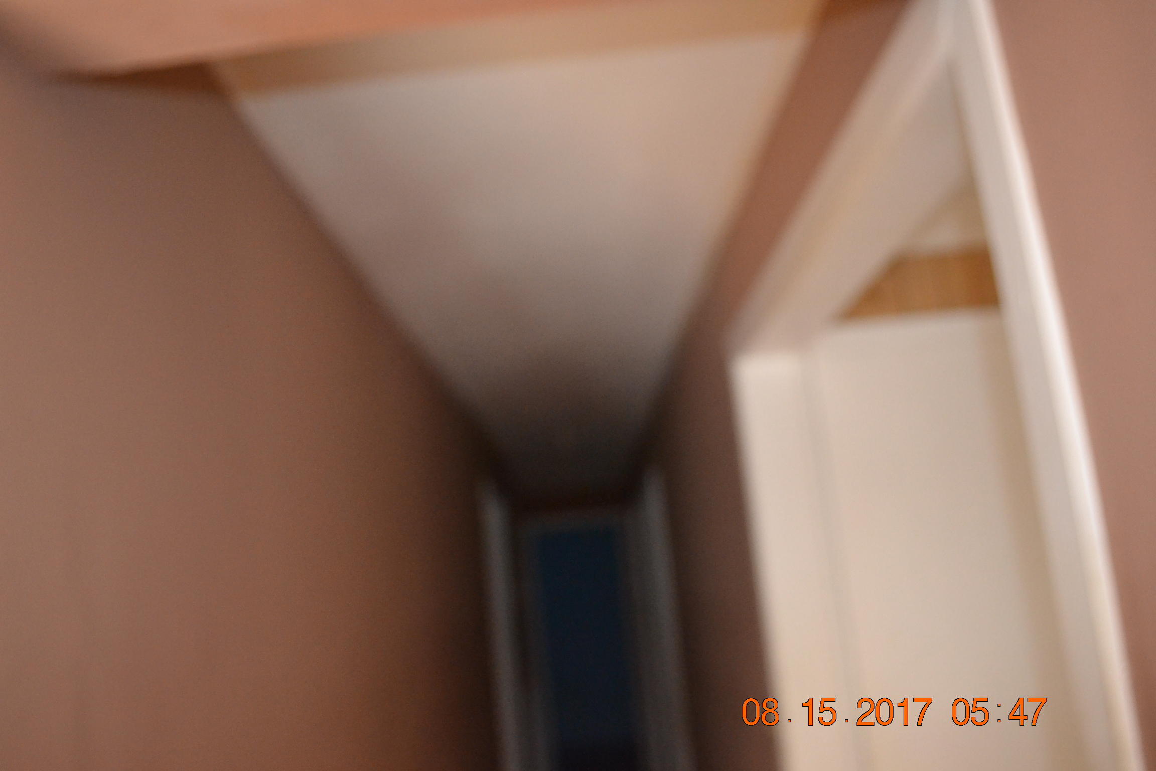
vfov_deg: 43.6
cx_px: 578
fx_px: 963
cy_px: 386
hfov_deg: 61.9
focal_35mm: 30
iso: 2200
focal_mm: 20
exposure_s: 1/60
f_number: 3.8
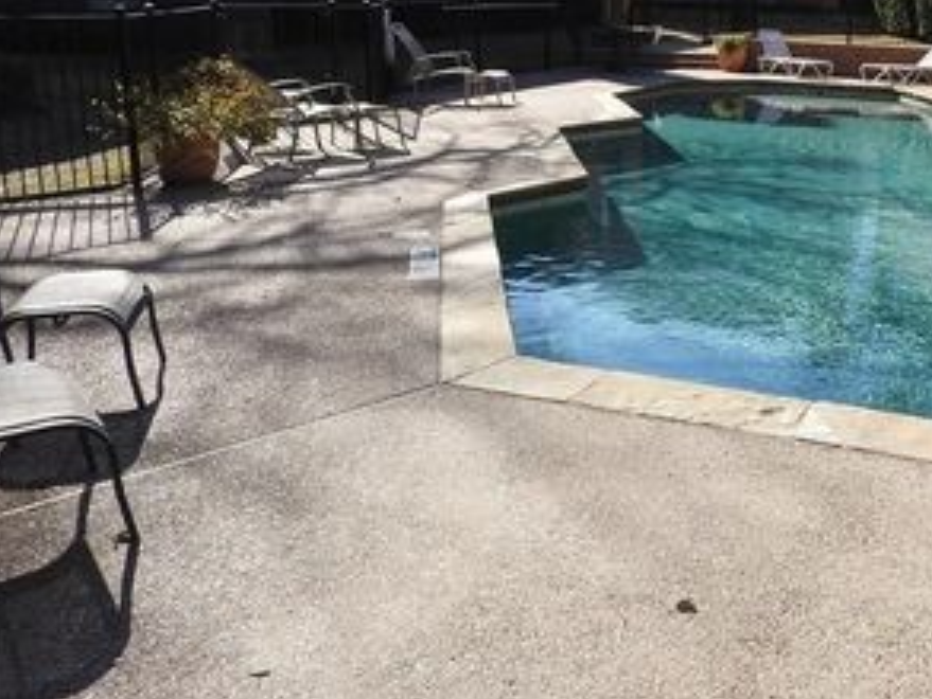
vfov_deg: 34.8
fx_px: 1104
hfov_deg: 43.1
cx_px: 776
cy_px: 234
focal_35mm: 41
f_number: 3.3
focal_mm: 4.3
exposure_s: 1/800
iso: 100
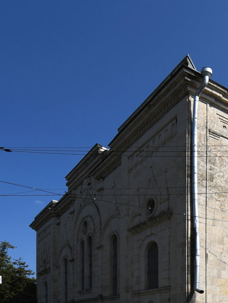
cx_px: 266
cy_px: 173
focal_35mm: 30
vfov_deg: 59.7
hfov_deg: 37.1
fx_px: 263
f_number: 8
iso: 100
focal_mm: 10
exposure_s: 1/640
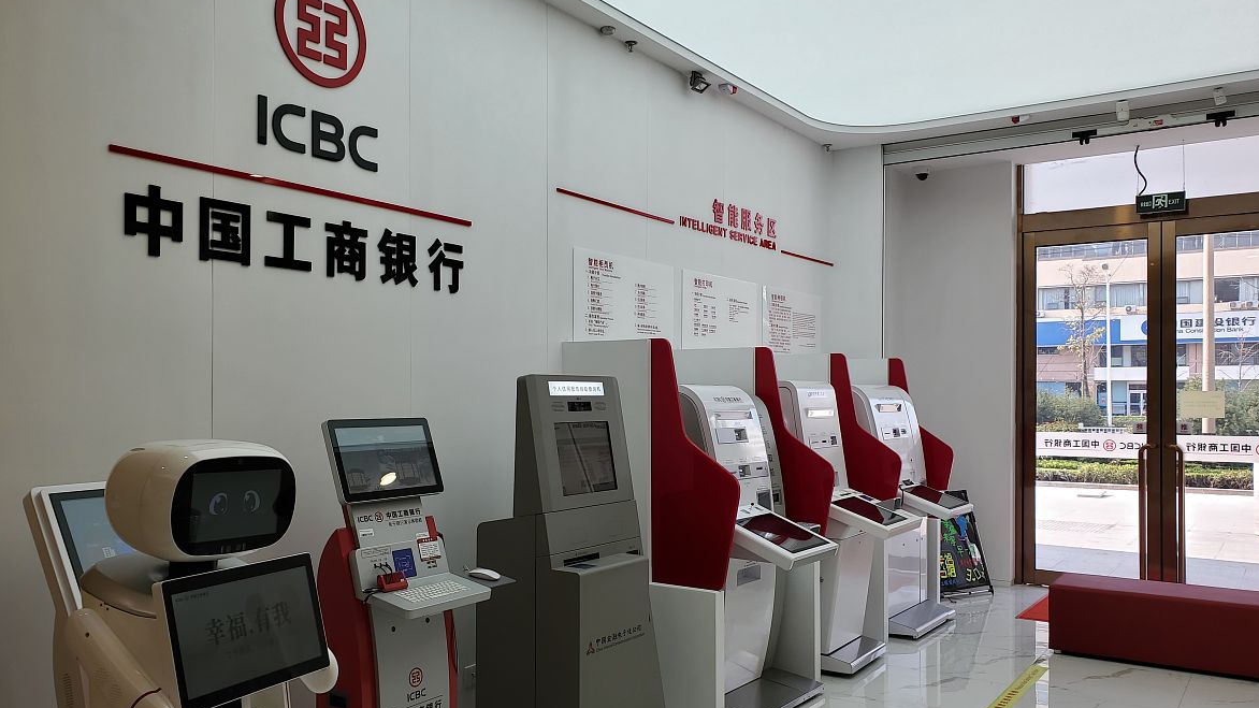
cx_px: 626
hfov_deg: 66.1
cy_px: 389
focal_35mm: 29
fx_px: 968
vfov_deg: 40.1
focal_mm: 4.3
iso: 50
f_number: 2.4
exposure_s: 1/214
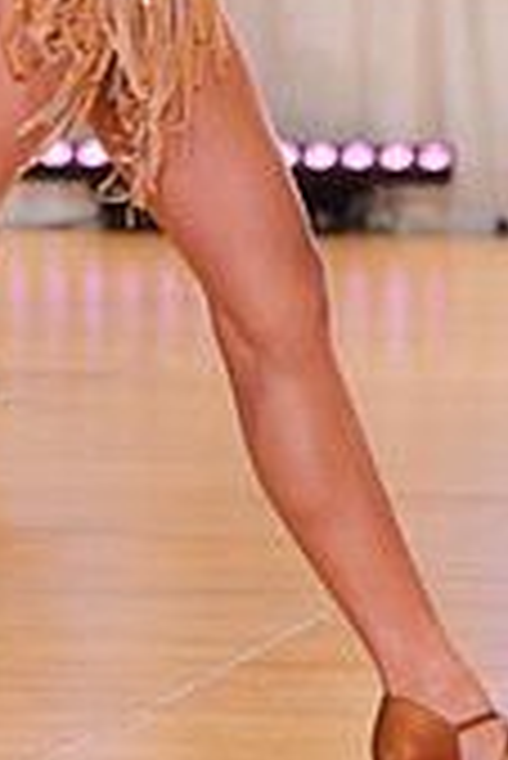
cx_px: 92
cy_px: -193
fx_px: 8047
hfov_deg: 3.6
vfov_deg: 5.4
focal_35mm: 381
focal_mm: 111
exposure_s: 1/400
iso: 4000
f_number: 5.6
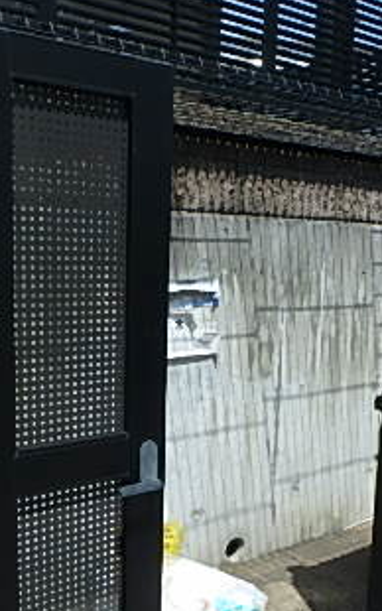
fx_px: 766
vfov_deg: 42.8
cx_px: 268
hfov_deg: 27.8
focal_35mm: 46
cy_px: 416
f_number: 6
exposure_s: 1/400
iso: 125
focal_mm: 3.7
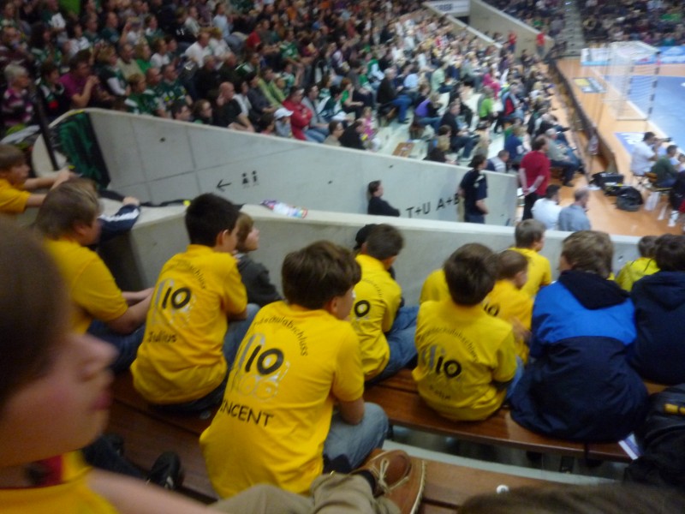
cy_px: 257
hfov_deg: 69.4
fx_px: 495
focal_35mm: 25
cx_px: 342
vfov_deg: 54.9
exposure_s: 1/10
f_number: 2.8
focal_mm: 4.4
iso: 400
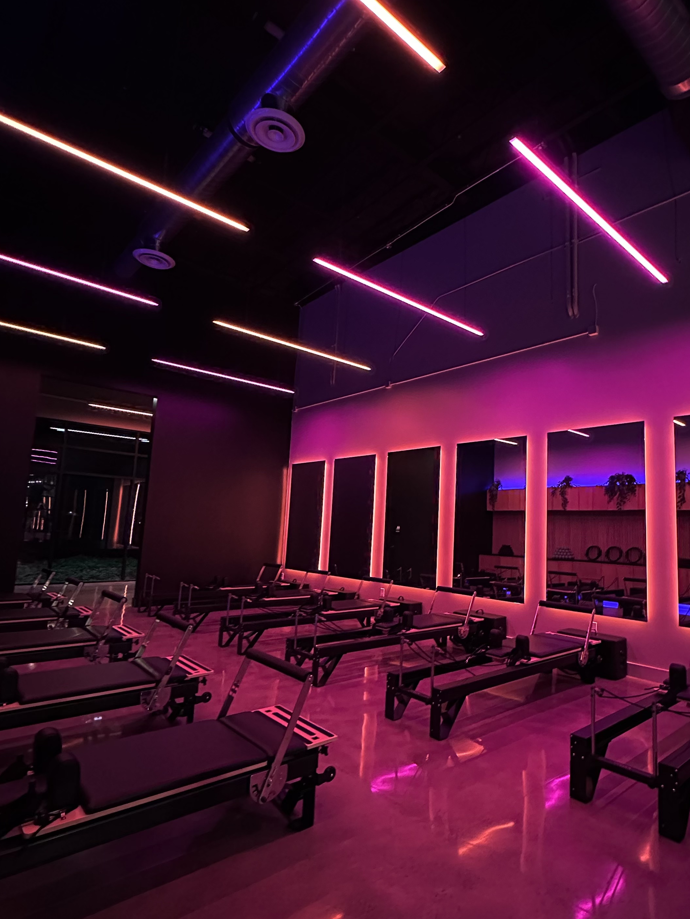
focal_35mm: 20
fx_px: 531
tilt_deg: +7.8
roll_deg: -2.8
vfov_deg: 81.7
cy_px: 465
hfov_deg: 65.1
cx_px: 426
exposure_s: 1/30
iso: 1250
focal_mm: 2.22
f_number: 2.2
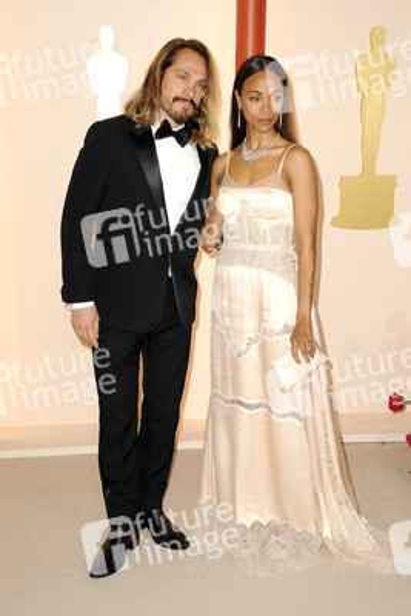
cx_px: 206
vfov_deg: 35.6
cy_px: 308
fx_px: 958
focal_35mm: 56
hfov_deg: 24.2
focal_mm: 56
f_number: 7.1
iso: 1600
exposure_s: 1/200
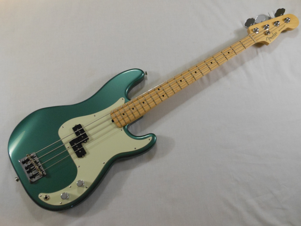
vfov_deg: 54.9
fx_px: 217
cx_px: 150
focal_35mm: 25
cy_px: 113
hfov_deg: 69.4
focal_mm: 4.5
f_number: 3.2
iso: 320
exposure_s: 1/30
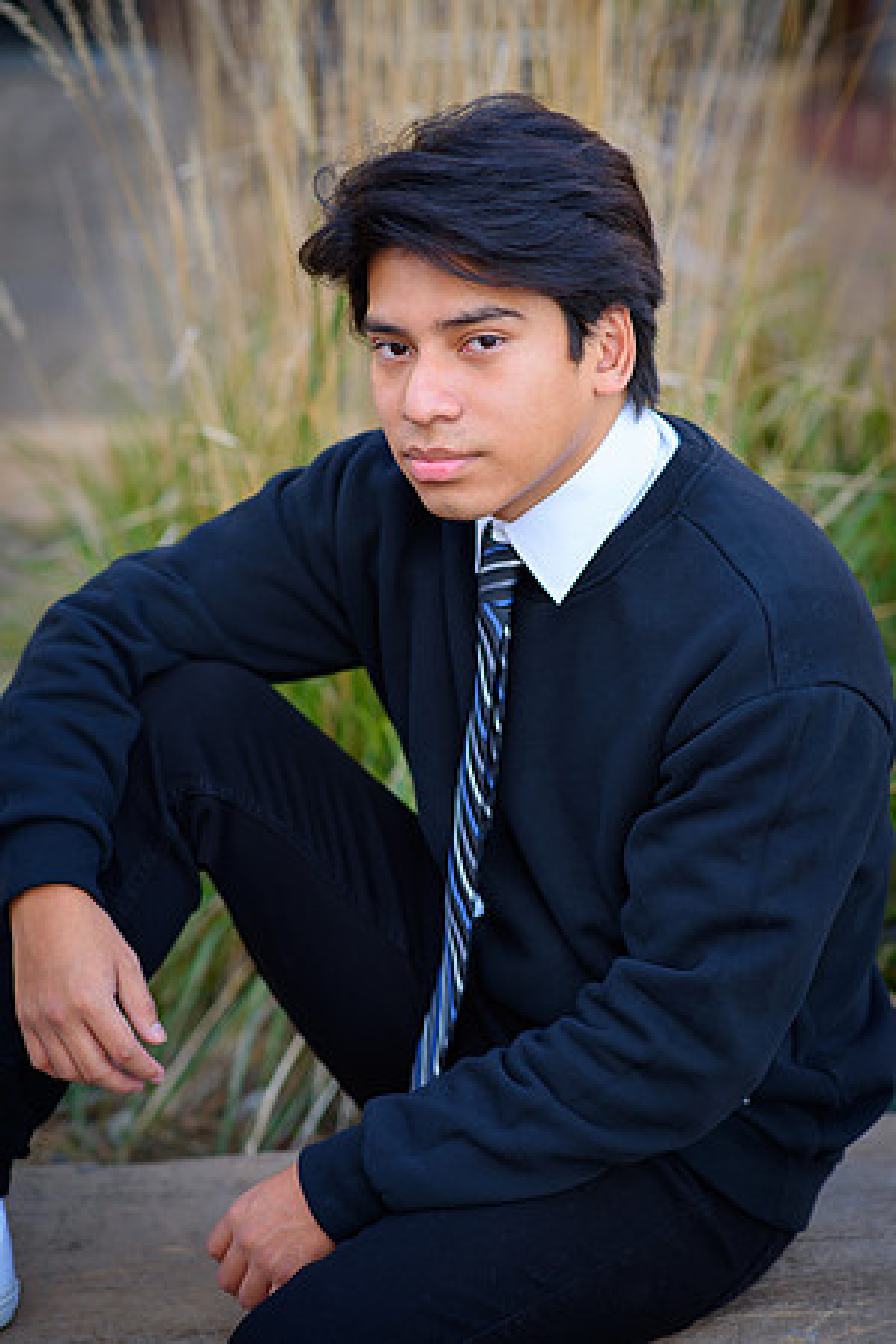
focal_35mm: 85
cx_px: 448
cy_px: 672
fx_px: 3173
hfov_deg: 16.1
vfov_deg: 23.9
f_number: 2.8
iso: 180
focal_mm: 85
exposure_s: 1/200
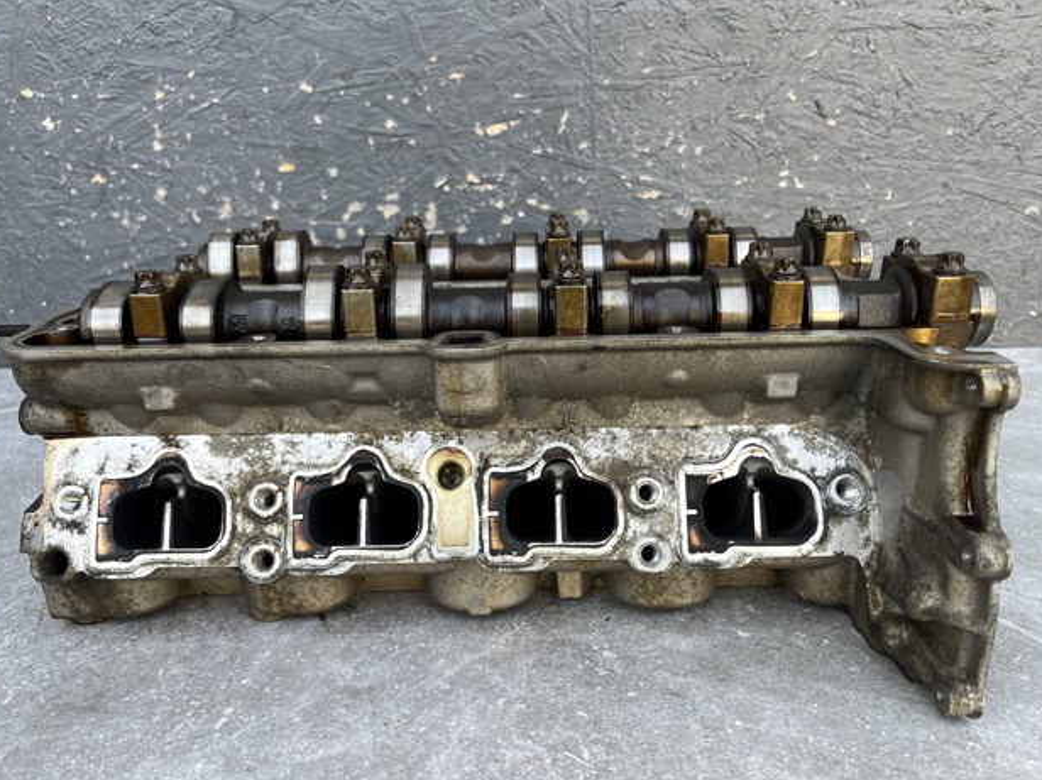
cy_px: 404
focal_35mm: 27
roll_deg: +1.6
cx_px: 519
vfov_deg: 51.3
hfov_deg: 65.4
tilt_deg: -18.1
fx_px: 812
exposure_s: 1/121
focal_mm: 5.1
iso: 40
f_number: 1.6
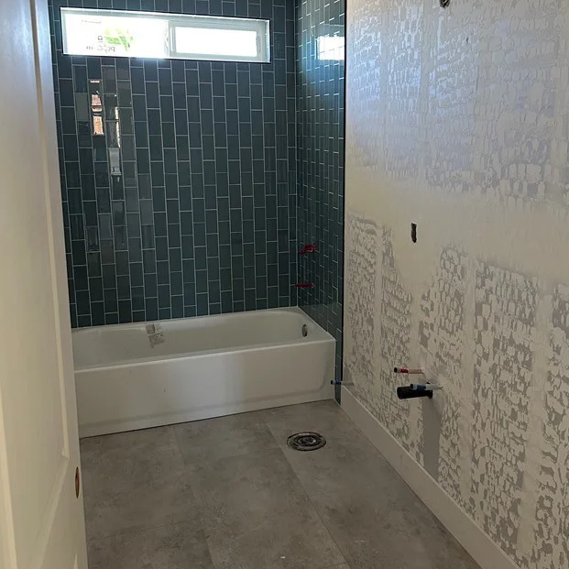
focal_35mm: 35
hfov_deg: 47.0
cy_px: 253
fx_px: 651
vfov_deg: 47.1
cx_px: 337
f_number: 1.78
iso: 320
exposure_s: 1/60
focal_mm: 6.86
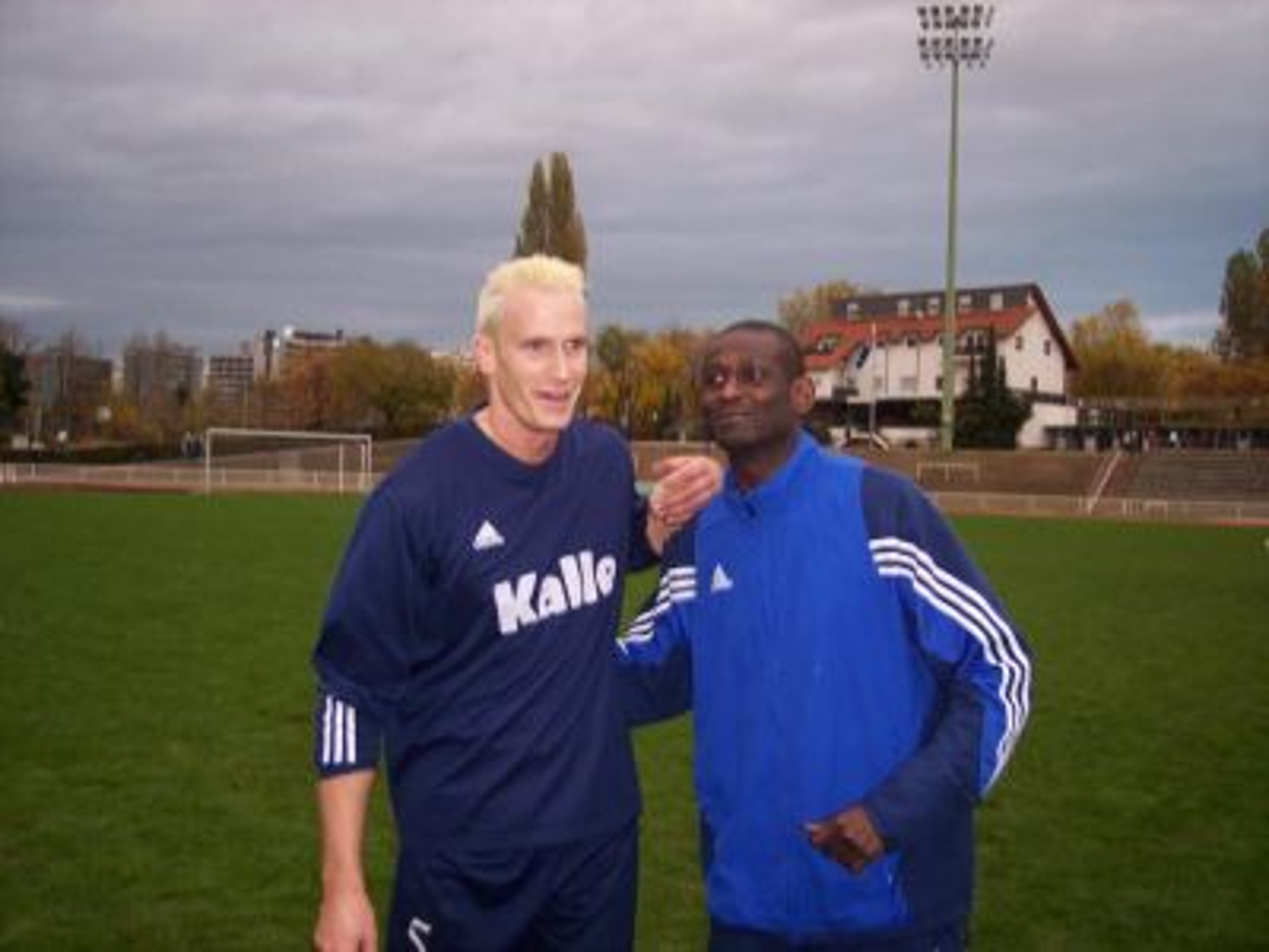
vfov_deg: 36.8
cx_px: 634
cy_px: 476
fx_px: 1430
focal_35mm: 39
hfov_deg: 47.9
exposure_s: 1/60
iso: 100
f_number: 2.8
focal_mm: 8
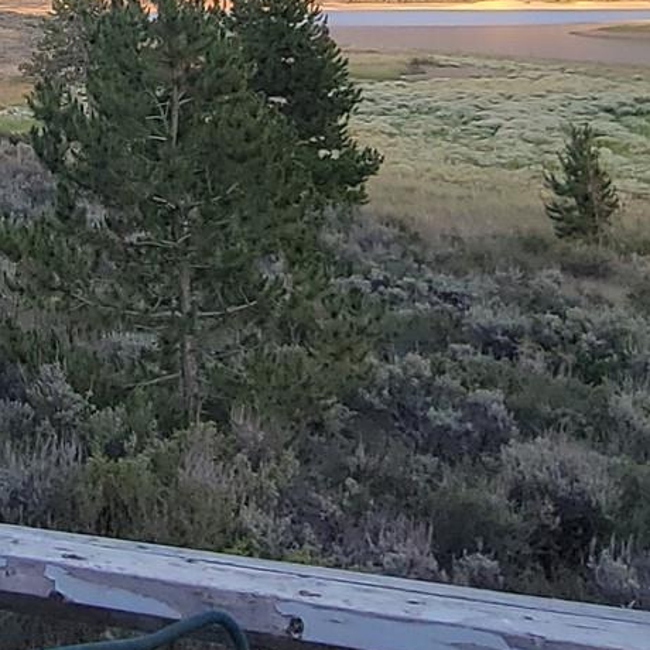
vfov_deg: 32.7
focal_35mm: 40
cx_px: -114
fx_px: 850
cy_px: -168
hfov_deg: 34.3
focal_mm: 2.2
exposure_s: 1/177
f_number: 2.2
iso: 50
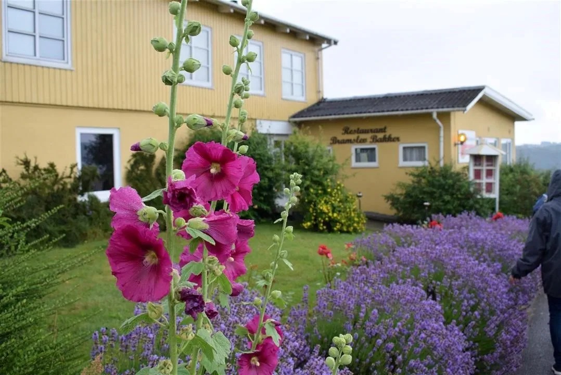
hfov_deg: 53.1
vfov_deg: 36.9
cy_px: 188
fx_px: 561
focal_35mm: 36
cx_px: 280
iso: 400
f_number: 7.1
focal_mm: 24
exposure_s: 1/200
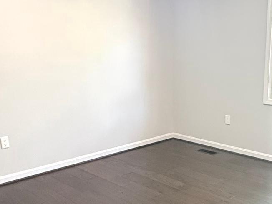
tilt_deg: -11.0
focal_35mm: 44
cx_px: 167
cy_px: 120
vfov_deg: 32.8
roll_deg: +0.8
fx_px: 346
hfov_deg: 42.7
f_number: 2.2
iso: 320
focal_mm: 2.22
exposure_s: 1/81
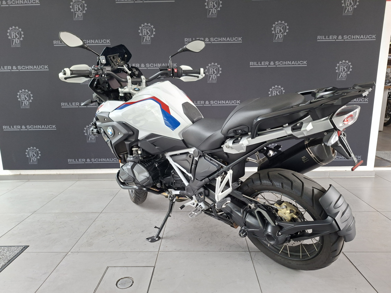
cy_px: 146
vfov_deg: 58.9
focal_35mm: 23
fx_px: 260
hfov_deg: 73.9
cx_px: 196
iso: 200
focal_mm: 5.54
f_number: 1.8
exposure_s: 1/100
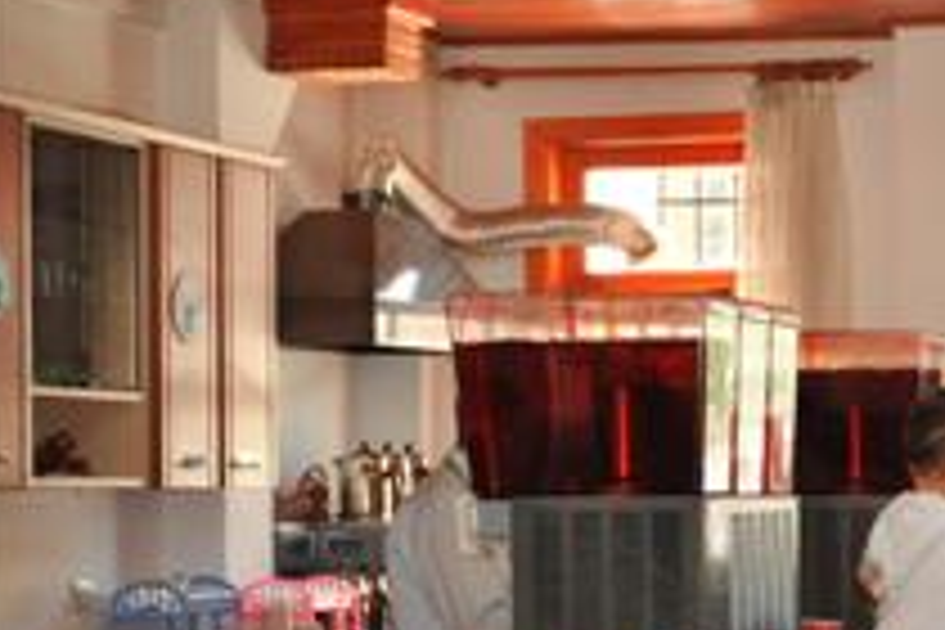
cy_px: 644
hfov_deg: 15.7
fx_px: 3360
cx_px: 981
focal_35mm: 128
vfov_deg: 10.6
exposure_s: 1/60
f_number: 5.3
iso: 800
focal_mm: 40
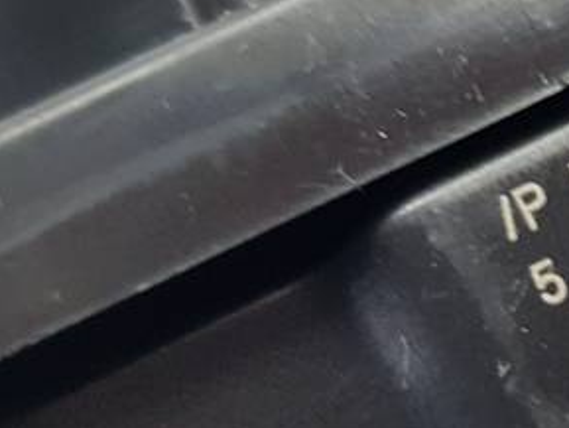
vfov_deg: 16.0
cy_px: 345
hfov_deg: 18.8
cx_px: 847
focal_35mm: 92
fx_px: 1513
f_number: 1.7
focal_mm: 4.2
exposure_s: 1/100
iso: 160
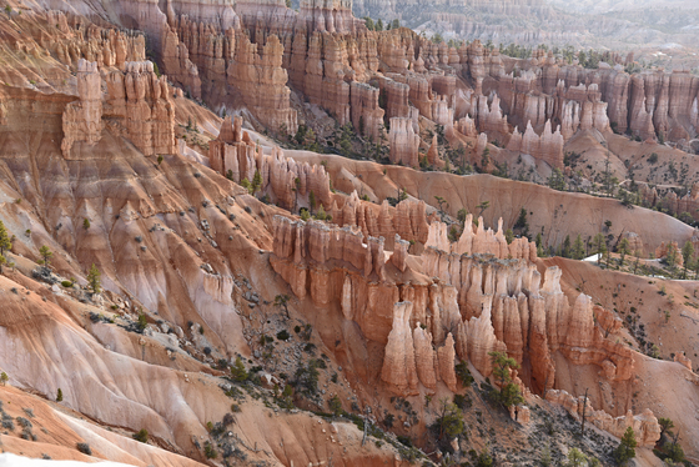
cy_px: 234
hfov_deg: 42.7
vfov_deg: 29.3
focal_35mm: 46
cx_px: 350
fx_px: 894
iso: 100
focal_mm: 46
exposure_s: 1/100
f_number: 5
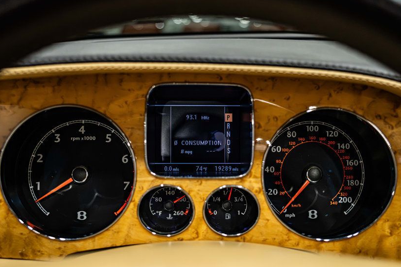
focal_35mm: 40
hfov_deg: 48.5
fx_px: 446
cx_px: 201
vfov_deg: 33.4
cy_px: 148
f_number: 4
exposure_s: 1/100
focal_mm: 32
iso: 1250
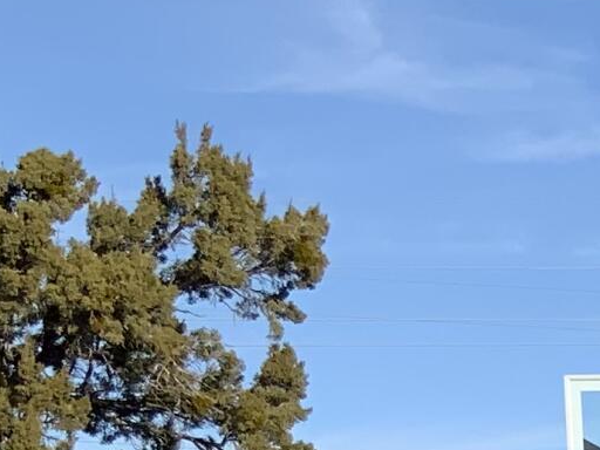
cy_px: 952
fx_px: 2947
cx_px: 1302
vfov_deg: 8.2
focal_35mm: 170
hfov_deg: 10.4
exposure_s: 1/1490
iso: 16
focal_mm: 3
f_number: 1.8
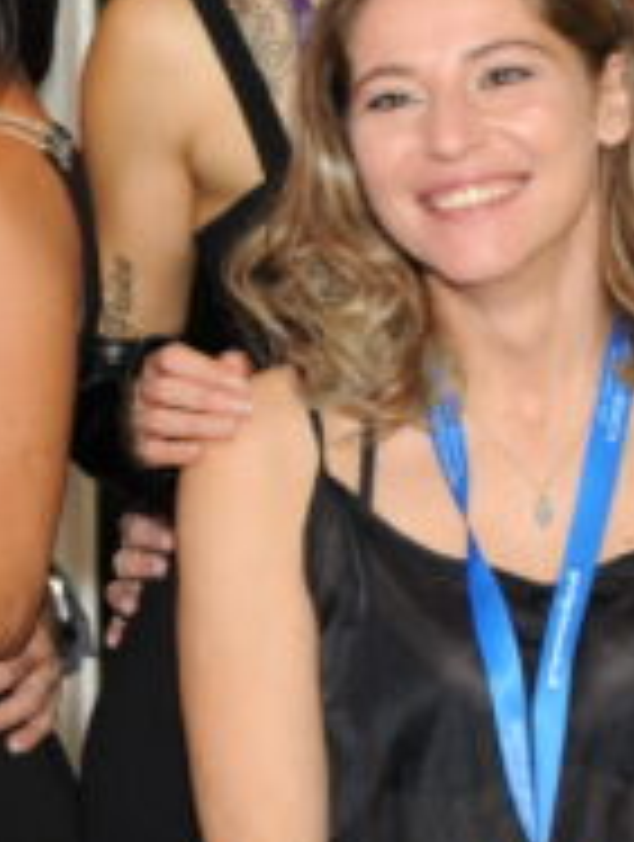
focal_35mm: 168
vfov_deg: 11.7
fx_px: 4089
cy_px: 462
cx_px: -827
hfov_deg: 8.2
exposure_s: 1/160
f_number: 2.8
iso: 500
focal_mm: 32
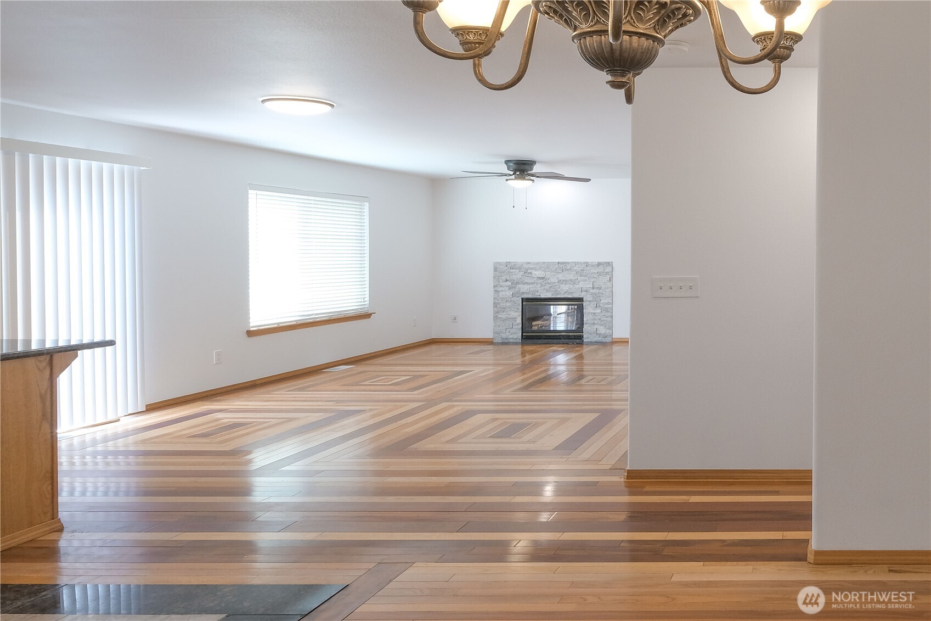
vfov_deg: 77.3
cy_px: 310
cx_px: 466
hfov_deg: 100.4
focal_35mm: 15
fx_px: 388
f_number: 11
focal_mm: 10
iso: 640
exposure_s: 1/10
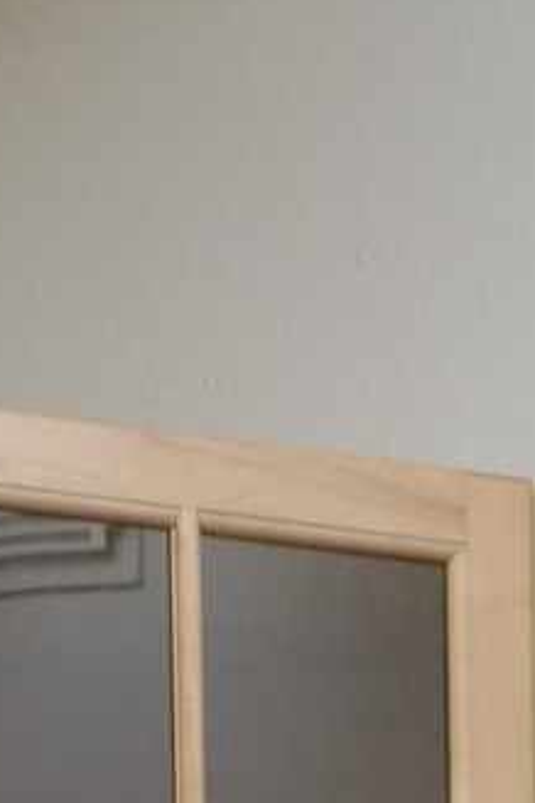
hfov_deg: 8.2
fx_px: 3678
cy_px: 2166
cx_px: 670
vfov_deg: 10.2
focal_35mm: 165
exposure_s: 1/60
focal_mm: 9.1
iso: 320
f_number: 2.8
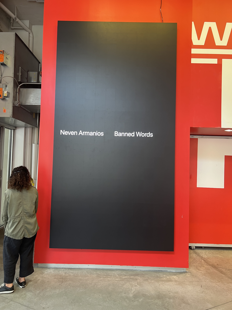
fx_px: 232
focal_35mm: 26
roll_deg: -1.1
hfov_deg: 53.1
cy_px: 155
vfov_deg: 67.3
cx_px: 116
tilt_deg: +2.8
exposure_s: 1/60
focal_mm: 5.7
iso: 100
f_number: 1.5
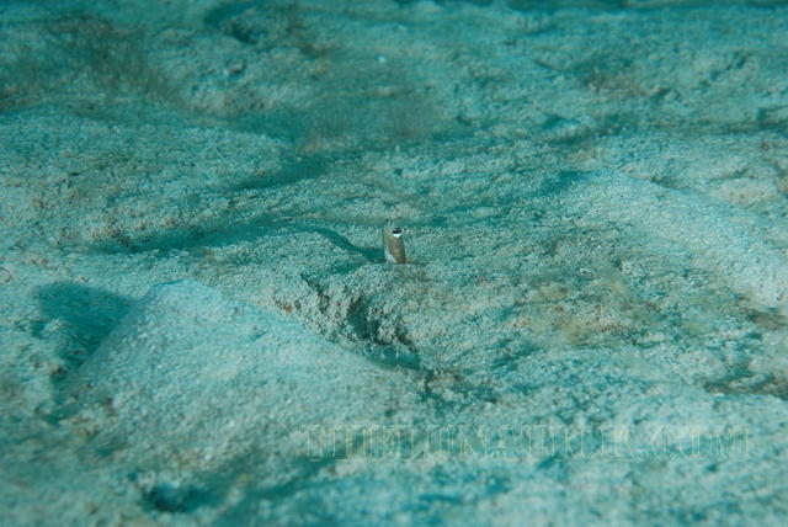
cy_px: 264
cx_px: 394
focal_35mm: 105
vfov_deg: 13.1
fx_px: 2300
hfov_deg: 19.4
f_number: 10
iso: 100
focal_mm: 70
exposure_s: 1/125
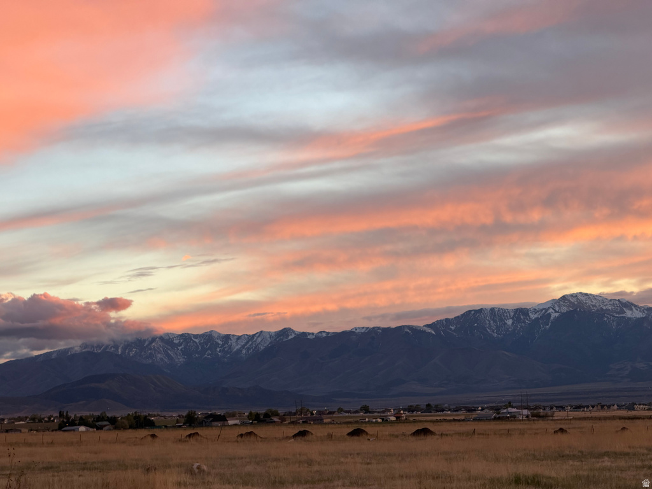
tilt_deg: +4.9
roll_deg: +3.7
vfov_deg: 14.8
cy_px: 244
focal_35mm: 100
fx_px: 1884
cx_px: 326
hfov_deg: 19.6
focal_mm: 16.89
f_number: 2.8
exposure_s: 1/121
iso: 80
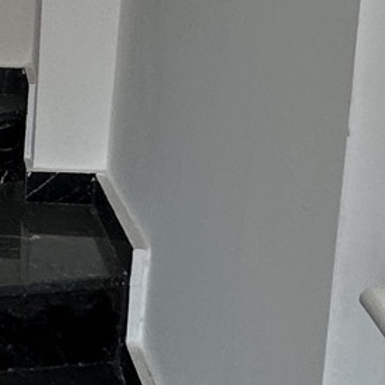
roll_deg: +1.6
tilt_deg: -8.6
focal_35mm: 90
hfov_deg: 16.0
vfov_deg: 19.1
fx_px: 1132
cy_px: 80
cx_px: -330
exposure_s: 1/99
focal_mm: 2.22
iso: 100
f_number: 2.2
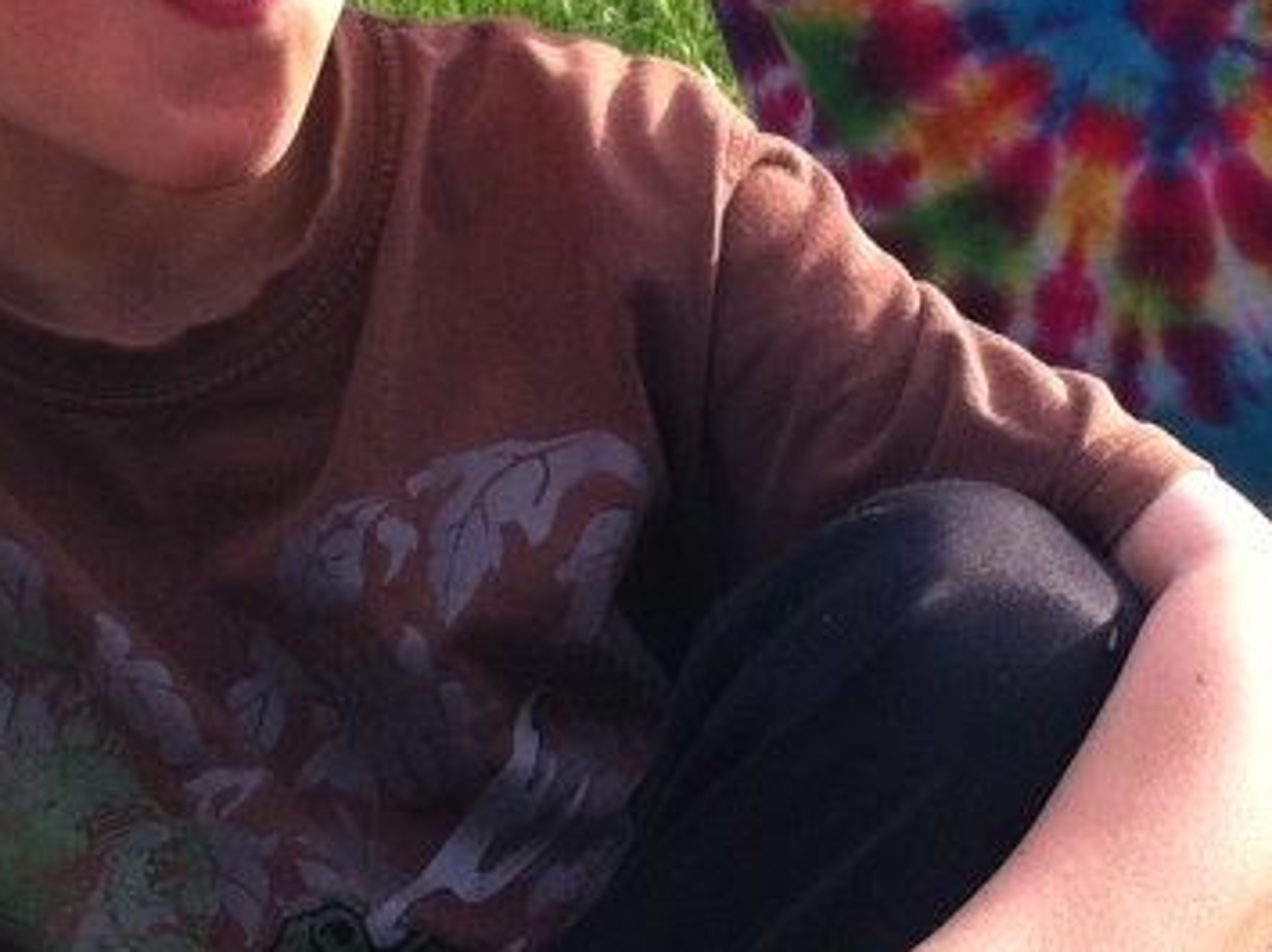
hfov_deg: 15.3
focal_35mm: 128
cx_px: 1020
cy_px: -208
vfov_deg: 11.3
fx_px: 4700
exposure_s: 1/201
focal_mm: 3.85
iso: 80
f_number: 2.8
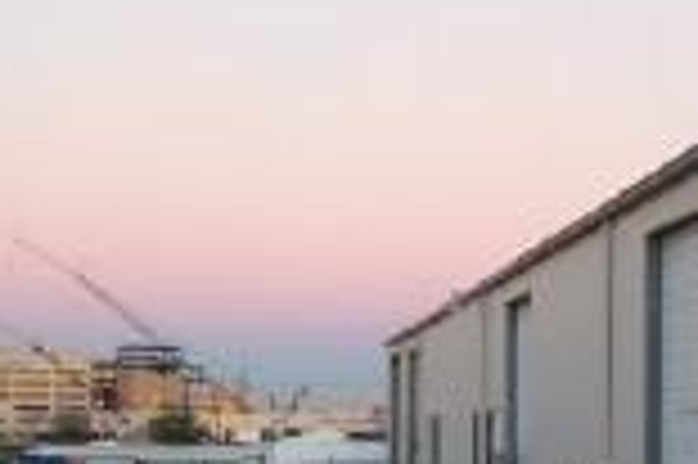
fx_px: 1898
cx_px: 518
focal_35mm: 98
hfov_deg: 20.7
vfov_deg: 13.8
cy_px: 441
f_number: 2.8
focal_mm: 8
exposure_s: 1/60
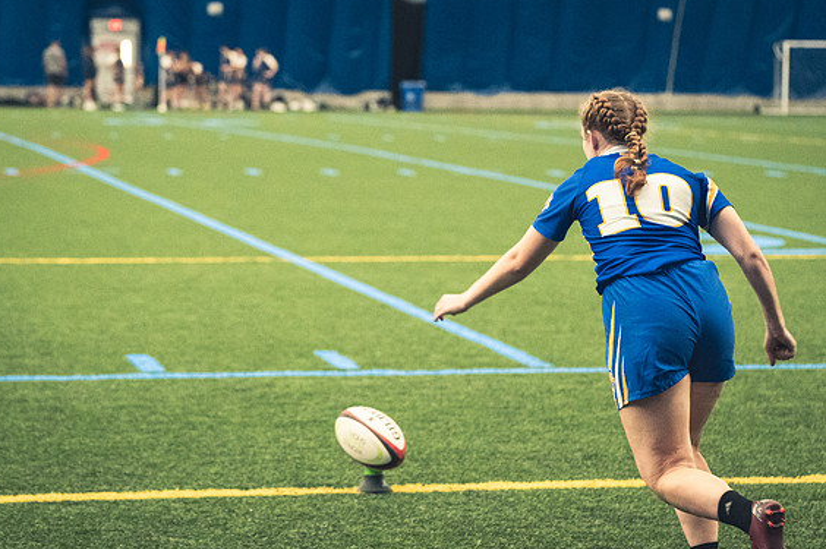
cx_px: 407
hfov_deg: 18.9
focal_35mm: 108
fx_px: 2476
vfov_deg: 12.7
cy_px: 272
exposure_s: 1/500
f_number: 2.8
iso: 12800
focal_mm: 70
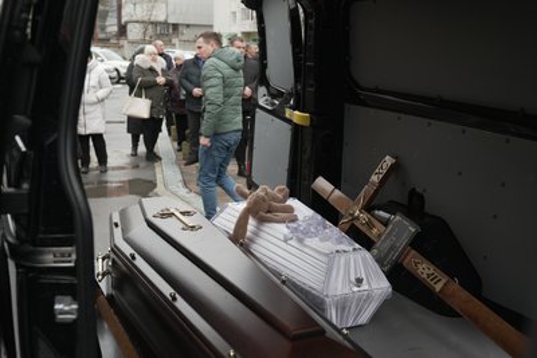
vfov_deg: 33.4
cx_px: 268
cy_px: 179
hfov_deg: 48.4
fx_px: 597
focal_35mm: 40
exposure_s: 1/160
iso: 250
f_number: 4
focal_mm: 40
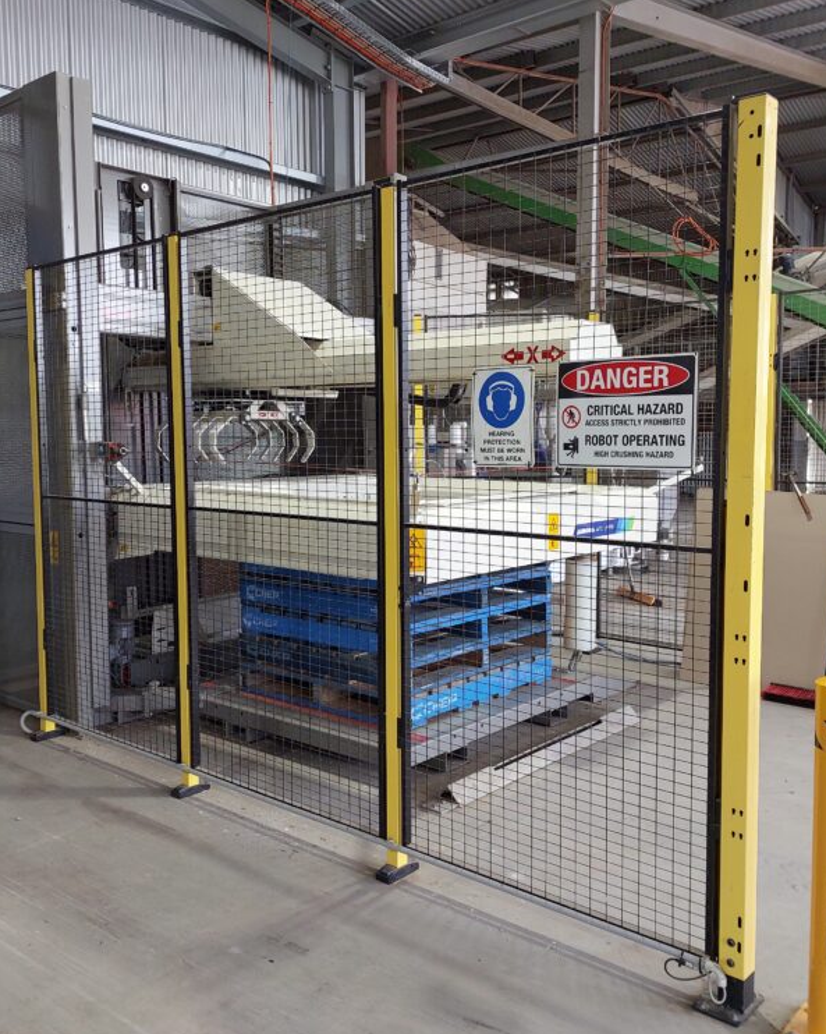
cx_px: 443
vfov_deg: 57.2
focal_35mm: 31
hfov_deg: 47.1
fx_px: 948
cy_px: 507
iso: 100
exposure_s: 1/100
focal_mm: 5.06
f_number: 1.8
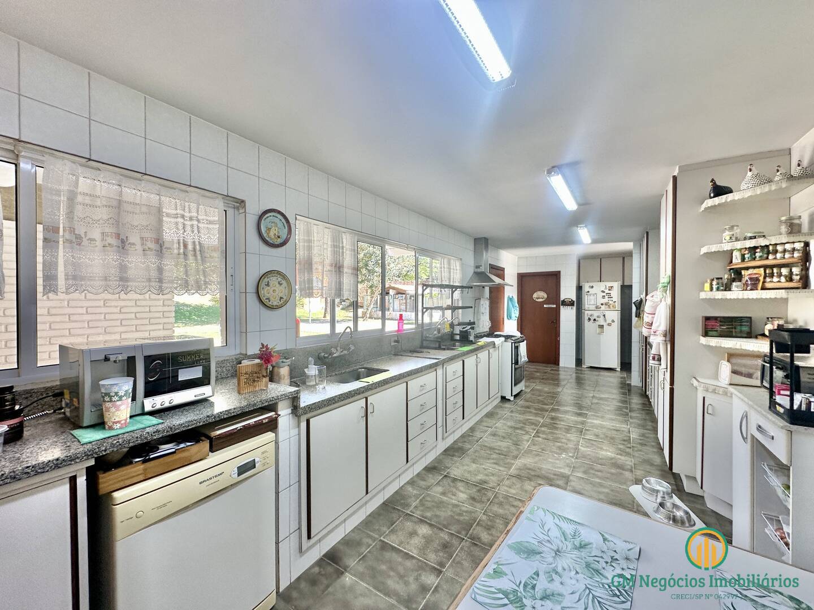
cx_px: 407
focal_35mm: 14
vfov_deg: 85.7
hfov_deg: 102.1
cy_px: 305
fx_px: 329
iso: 100
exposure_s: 1/120
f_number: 2.2
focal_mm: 2.22
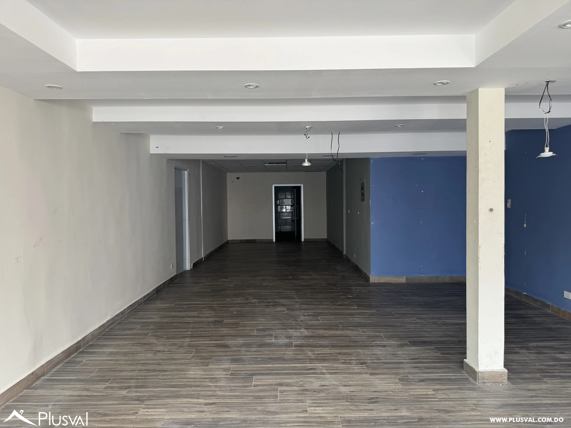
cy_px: 214
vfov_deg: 56.8
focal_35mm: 24
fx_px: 396
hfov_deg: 71.6
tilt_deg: -2.1
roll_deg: +0.4
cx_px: 286
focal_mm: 6.76
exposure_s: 1/121
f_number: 1.78
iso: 64
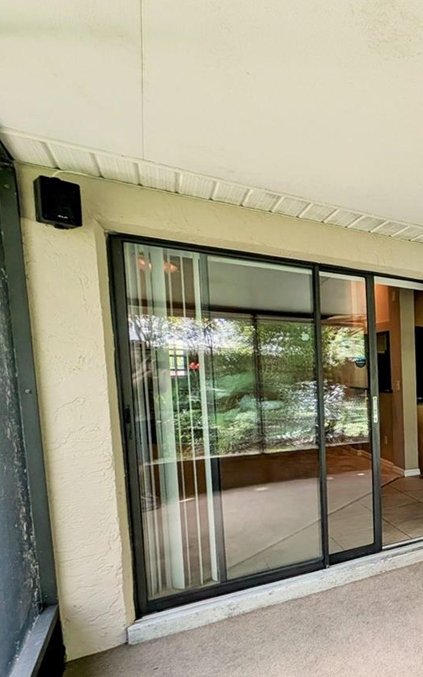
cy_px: 408
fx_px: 443
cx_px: 595
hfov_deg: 32.1
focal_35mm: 24
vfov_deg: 73.9
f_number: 1.95
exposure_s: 1/36.2
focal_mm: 2.23
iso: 39
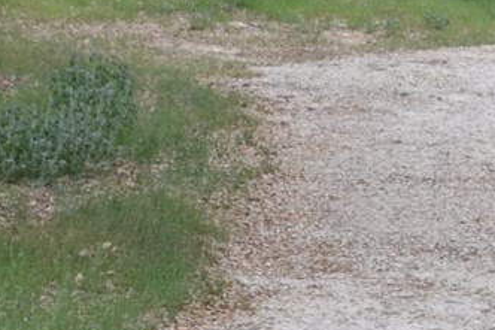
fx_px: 3779
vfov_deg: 5.0
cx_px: 540
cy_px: -143
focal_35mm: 275
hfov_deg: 7.4
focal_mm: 28
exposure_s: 1/125
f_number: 5.6
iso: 100
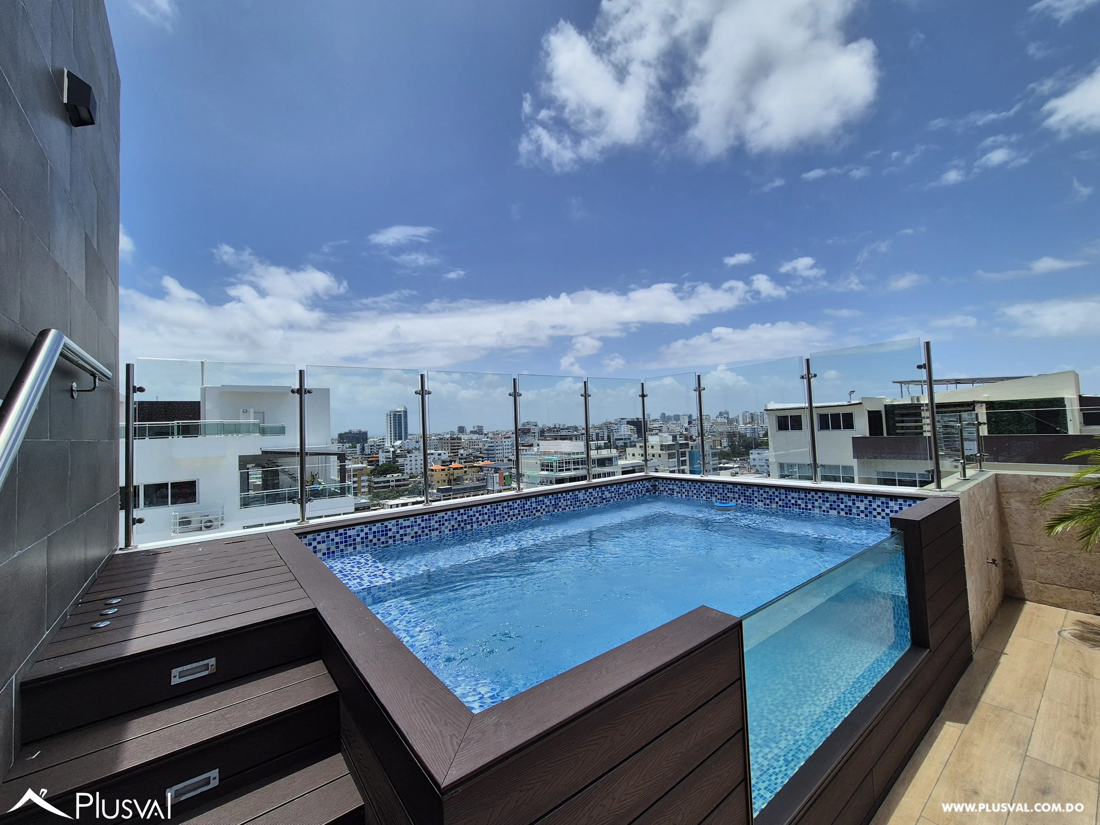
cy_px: 412
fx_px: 413
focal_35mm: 13
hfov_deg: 106.2
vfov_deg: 89.9
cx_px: 550
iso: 50
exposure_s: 1/3472
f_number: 2.2
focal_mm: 2.2
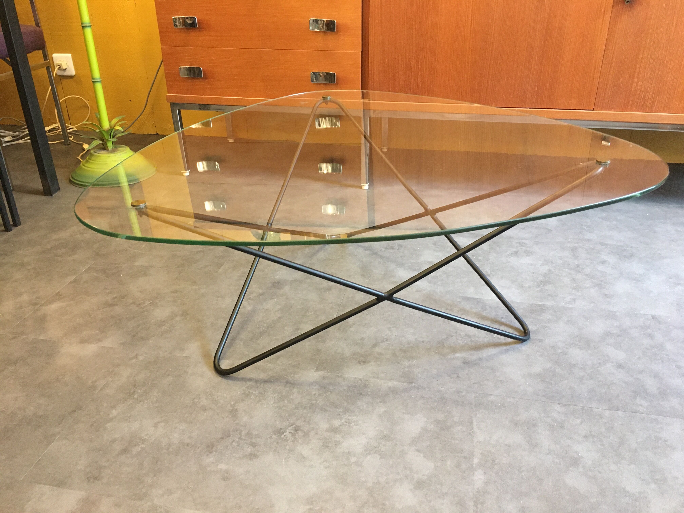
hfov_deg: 61.7
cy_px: 256
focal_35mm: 29
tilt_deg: -25.6
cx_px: 342
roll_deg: +0.3
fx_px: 573
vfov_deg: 48.2
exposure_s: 1/33
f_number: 2.2
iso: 200
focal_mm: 4.15
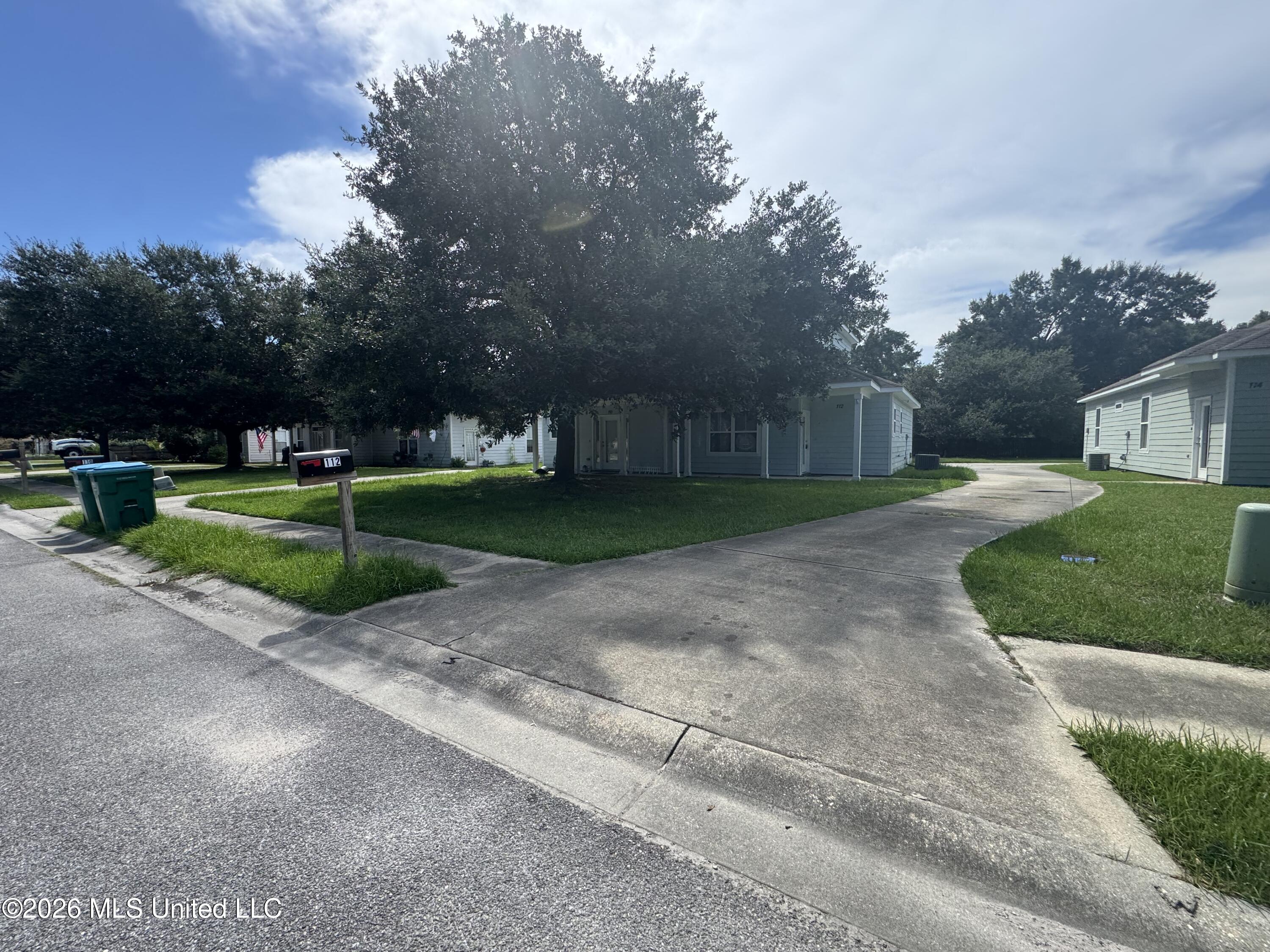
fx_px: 514
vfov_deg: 85.7
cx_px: 635
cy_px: 476
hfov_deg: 102.1
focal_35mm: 14
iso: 40
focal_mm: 2.22
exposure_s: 1/537
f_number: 2.2
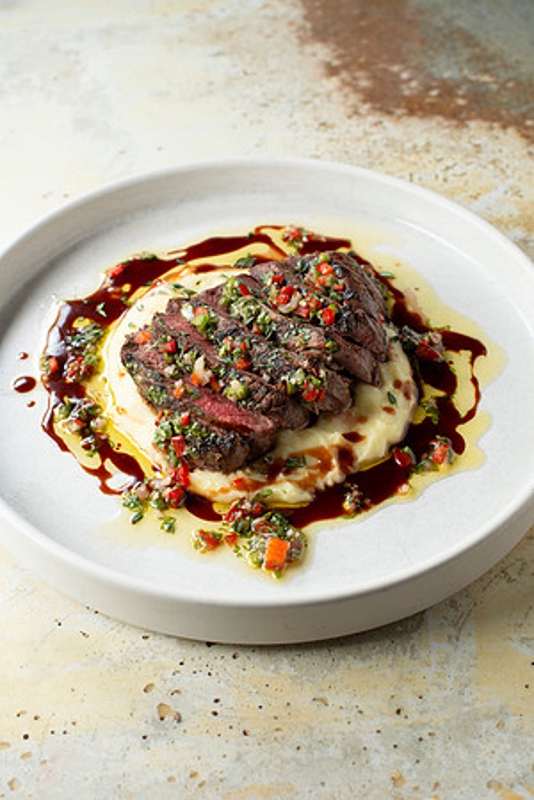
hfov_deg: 27.0
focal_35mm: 50
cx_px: 267
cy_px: 400
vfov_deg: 39.6
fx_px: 1112
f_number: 7.1
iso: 200
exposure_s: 1/200
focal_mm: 50
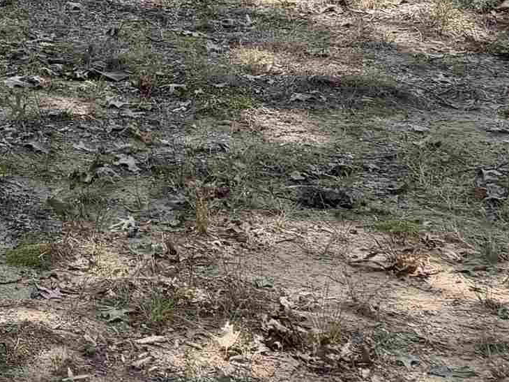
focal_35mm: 101
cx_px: -507
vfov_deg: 13.0
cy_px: -338
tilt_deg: +1.4
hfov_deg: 15.5
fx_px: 1485
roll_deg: +1.4
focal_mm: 6.76
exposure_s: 1/617
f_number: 1.78
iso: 100
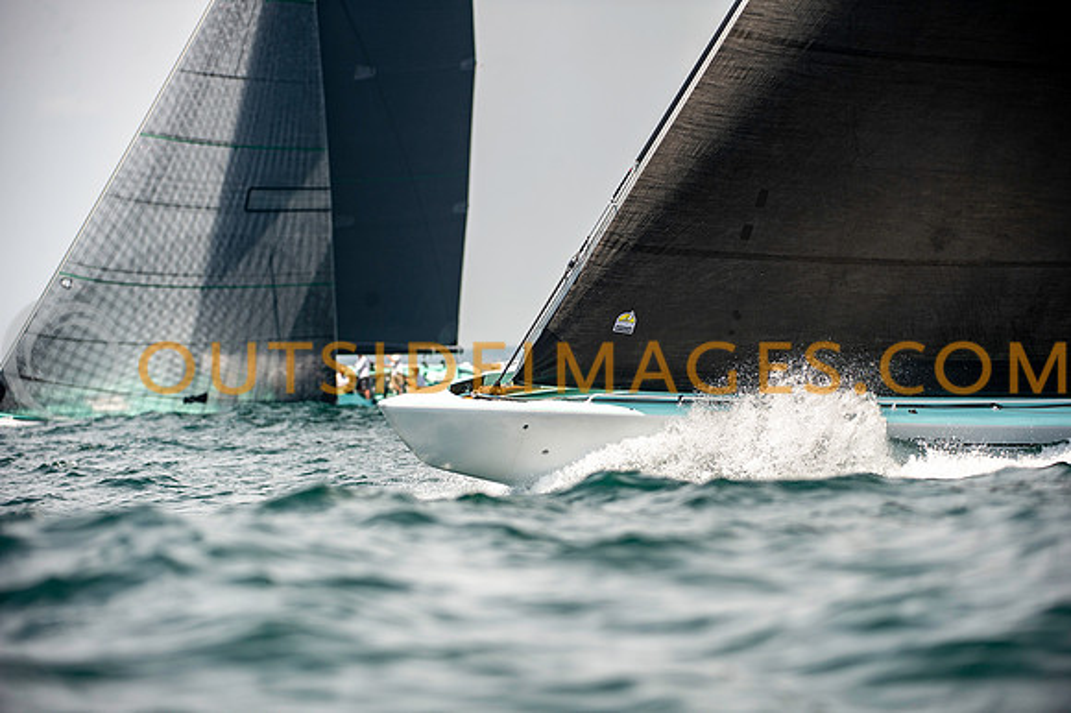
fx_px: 6244
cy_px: 356
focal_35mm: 210
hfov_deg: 9.8
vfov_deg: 6.5
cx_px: 536
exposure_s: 1/1600
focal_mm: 210
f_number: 5
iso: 400
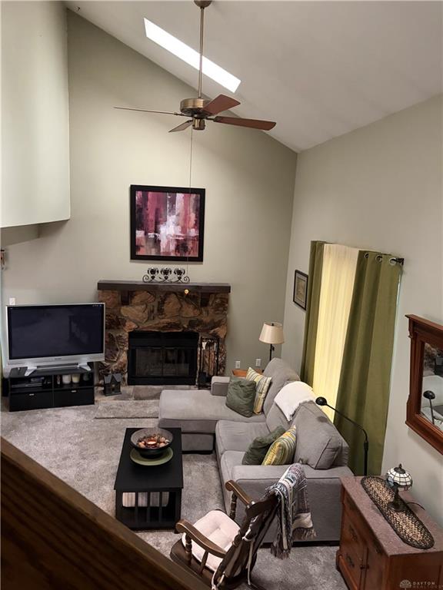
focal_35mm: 26
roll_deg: -2.8
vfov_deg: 67.3
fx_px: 444
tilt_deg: -10.4
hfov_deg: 53.1
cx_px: 222
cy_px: 295
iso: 640
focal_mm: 5.96
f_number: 1.6
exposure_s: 1/30
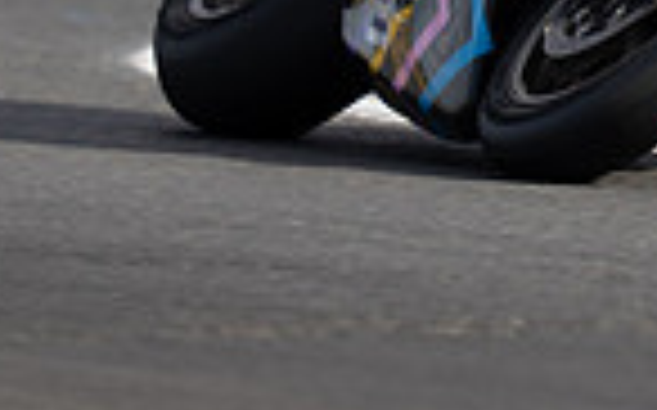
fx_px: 32312
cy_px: -396
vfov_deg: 0.7
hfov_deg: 1.2
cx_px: 892
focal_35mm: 1806
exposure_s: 1/500
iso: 50
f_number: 4
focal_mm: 400
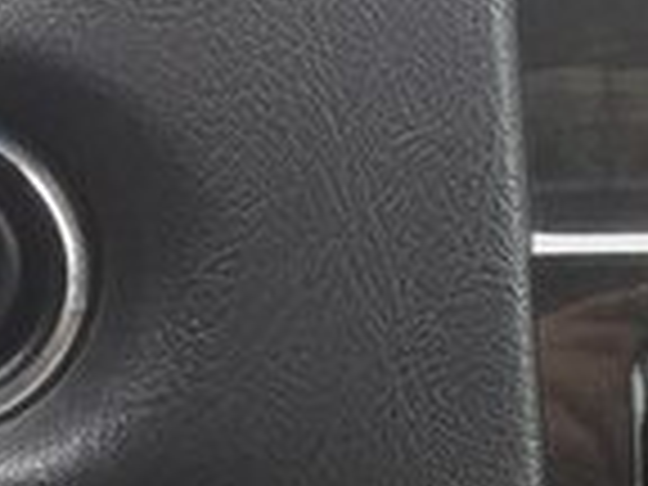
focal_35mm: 133
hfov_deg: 13.5
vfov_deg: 11.1
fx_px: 2490
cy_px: 421
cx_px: 1107
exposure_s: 1/33
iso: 125
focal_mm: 4.15
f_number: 2.2
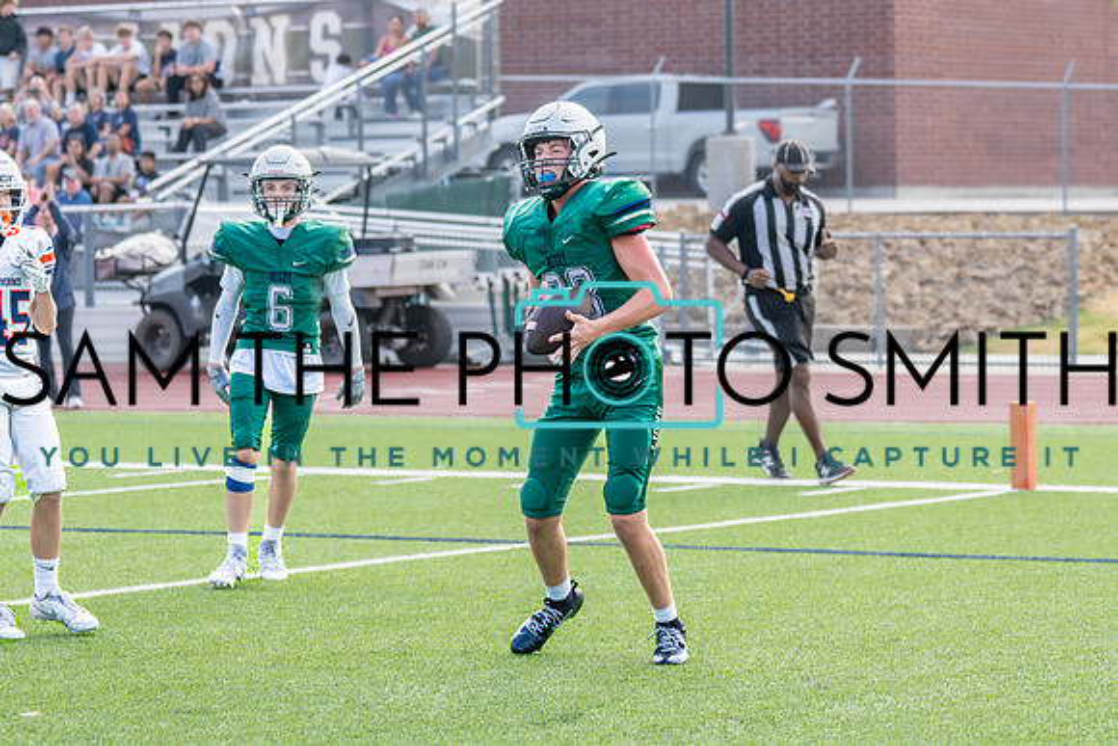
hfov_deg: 14.3
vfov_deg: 9.6
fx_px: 4455
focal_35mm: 143
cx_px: 641
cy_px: 300
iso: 500
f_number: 2.8
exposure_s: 1/1600
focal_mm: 76
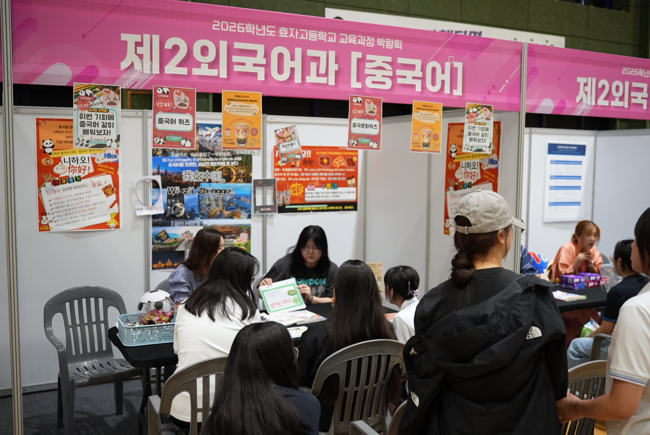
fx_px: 632
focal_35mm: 35
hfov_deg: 54.4
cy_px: 218
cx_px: 325
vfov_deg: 37.9
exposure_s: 1/500
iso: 4000
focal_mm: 35
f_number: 2.8
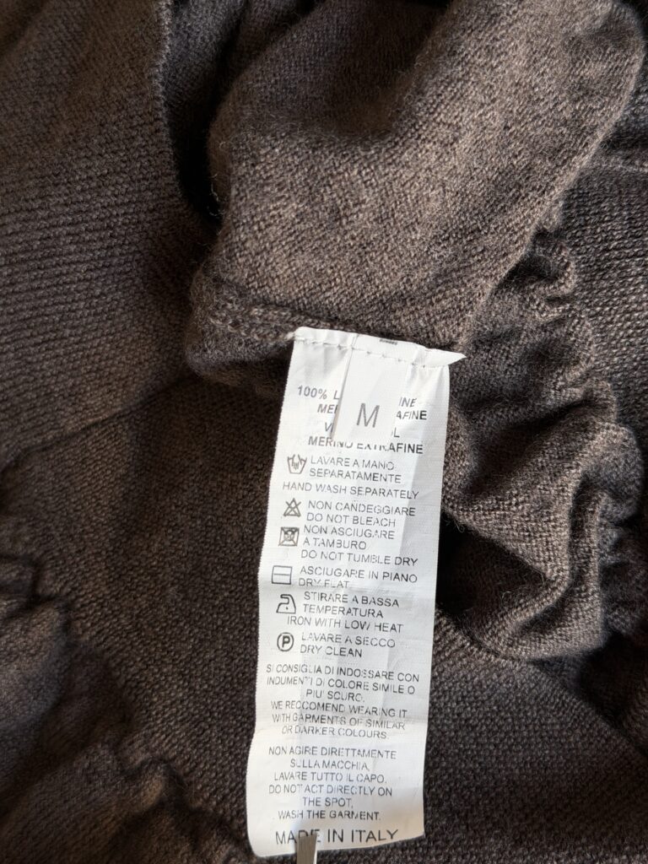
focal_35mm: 48
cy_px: 432
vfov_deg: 39.7
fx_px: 1198
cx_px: 324
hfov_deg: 30.3
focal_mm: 6.76
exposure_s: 1/121
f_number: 1.78
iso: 50
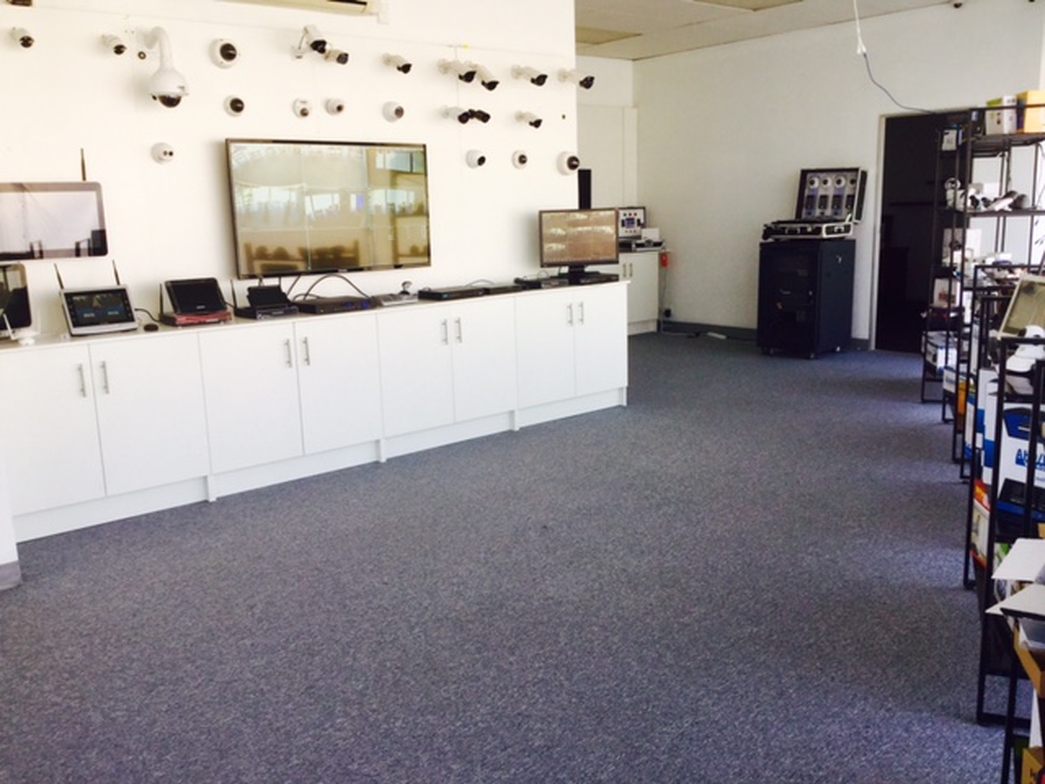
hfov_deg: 58.4
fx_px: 936
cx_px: 522
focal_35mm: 31
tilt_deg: -11.4
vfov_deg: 45.4
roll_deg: +1.0
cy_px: 392
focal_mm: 3.3
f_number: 2.4
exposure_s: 1/50
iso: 25
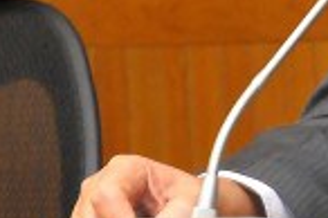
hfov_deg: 3.9
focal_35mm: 520
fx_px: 4732
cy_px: -146
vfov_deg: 2.6
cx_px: 590
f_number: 5.6
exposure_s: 1/60
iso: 3200
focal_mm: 70
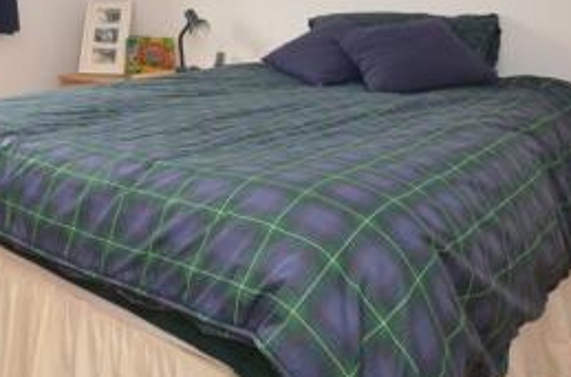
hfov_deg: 48.4
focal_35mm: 38
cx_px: 128
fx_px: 601
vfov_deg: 31.7
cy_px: -13
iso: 640
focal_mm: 10
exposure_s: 1/8
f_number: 8
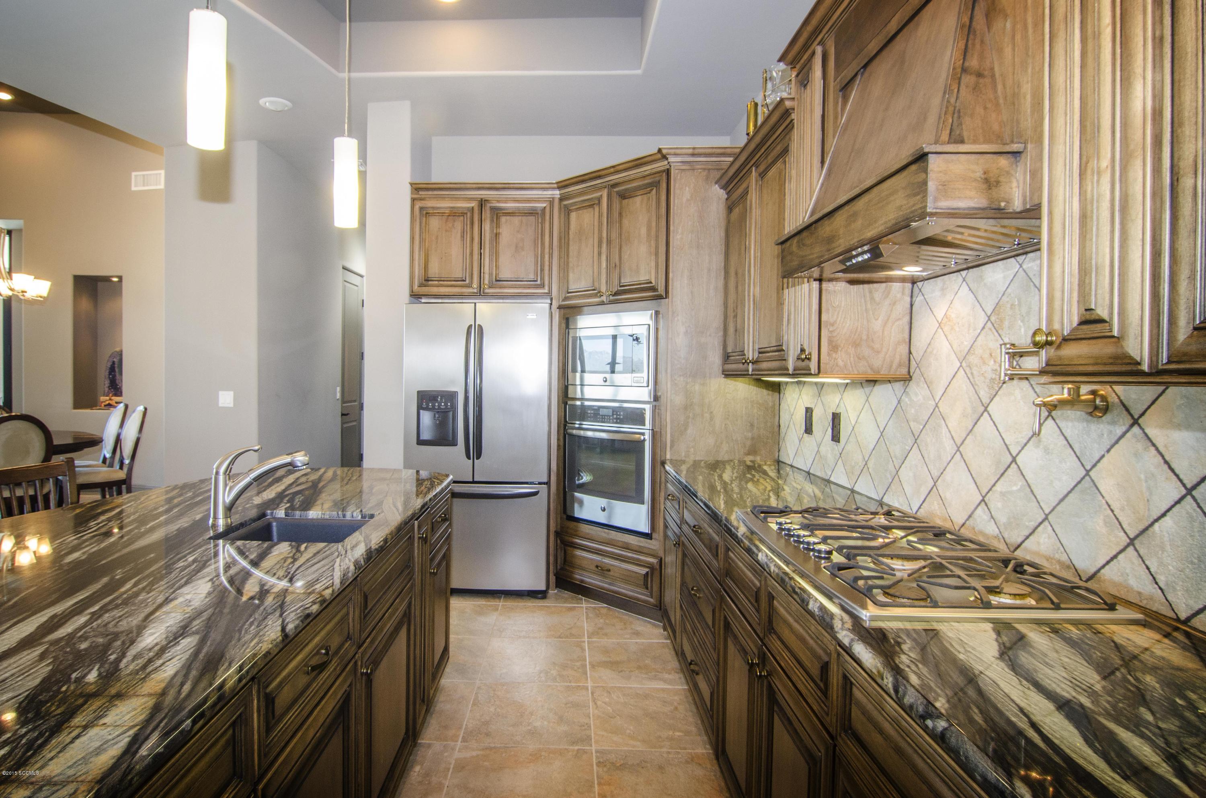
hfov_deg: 90.1
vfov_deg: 67.1
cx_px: 603
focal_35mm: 18
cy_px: 399
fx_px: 602
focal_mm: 12
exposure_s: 1/10
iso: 400
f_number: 9
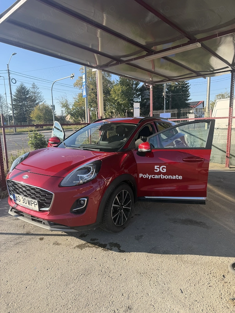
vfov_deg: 71.6
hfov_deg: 56.8
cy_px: 156
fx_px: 217
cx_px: 118
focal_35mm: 24
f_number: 1.78
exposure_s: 1/1464
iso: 80
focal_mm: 6.76
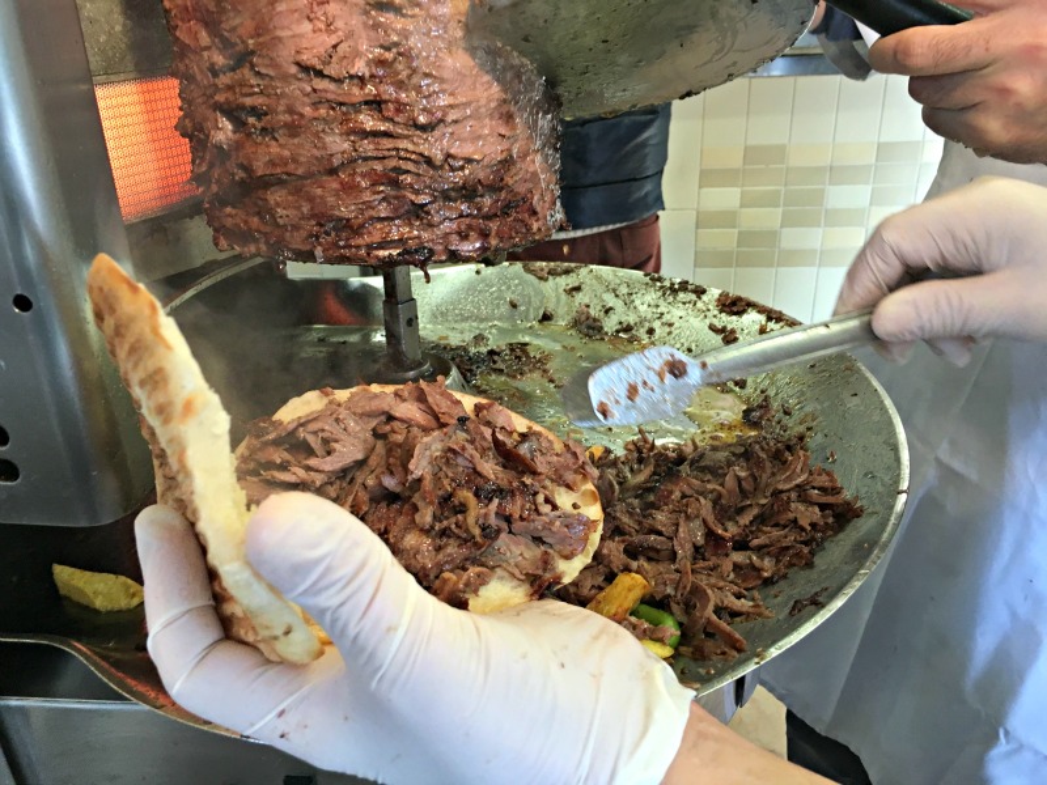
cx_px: 524
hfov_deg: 61.7
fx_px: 877
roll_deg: +2.9
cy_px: 392
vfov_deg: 48.2
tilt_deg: -24.6
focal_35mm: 29
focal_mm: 4.15
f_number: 2.2
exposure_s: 1/33
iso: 64
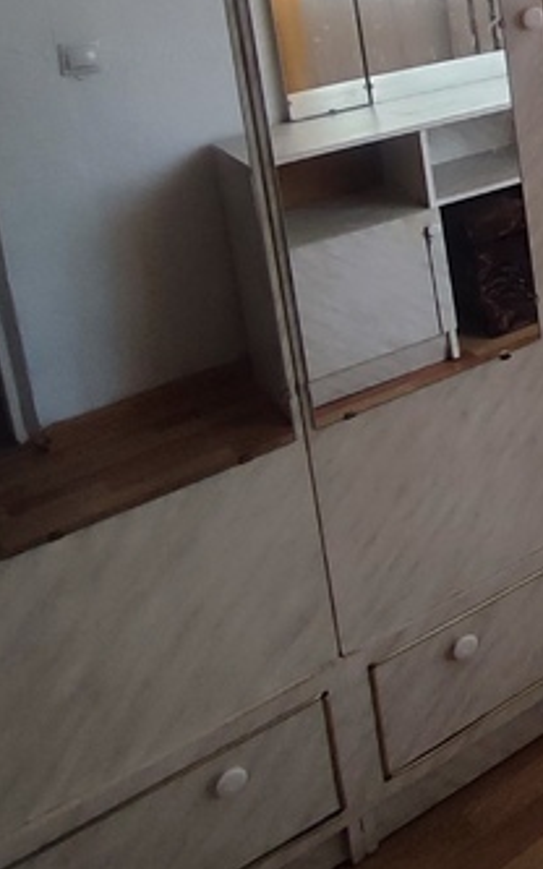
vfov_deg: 35.0
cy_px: -46
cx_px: 987
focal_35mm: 51
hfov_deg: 19.1
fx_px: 1208
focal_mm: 1.65
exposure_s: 1/100
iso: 157
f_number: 2.2
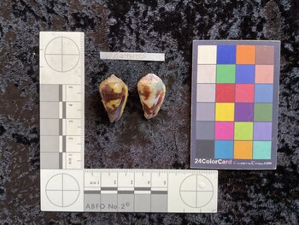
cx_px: 150
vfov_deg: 48.3
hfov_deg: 61.6
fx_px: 251
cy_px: 112
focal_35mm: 29
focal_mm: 3
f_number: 1.8
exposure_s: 1/50
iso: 40
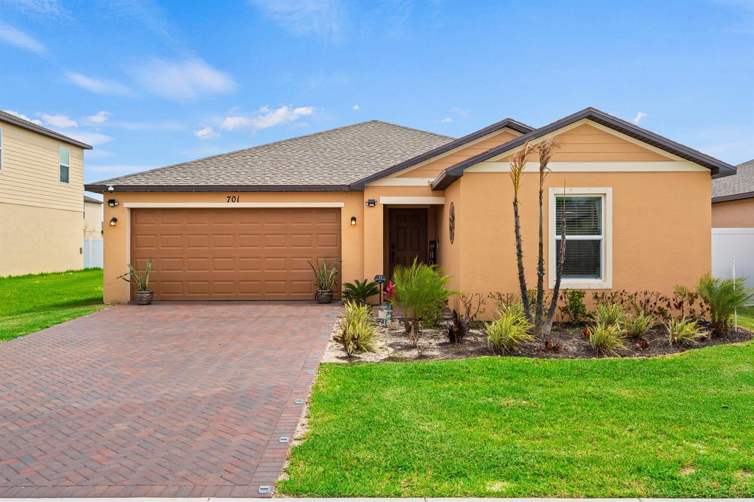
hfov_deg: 58.7
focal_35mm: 32
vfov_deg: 41.1
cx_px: 377
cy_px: 251
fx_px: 670
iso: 100
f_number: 10
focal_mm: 32
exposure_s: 1/50
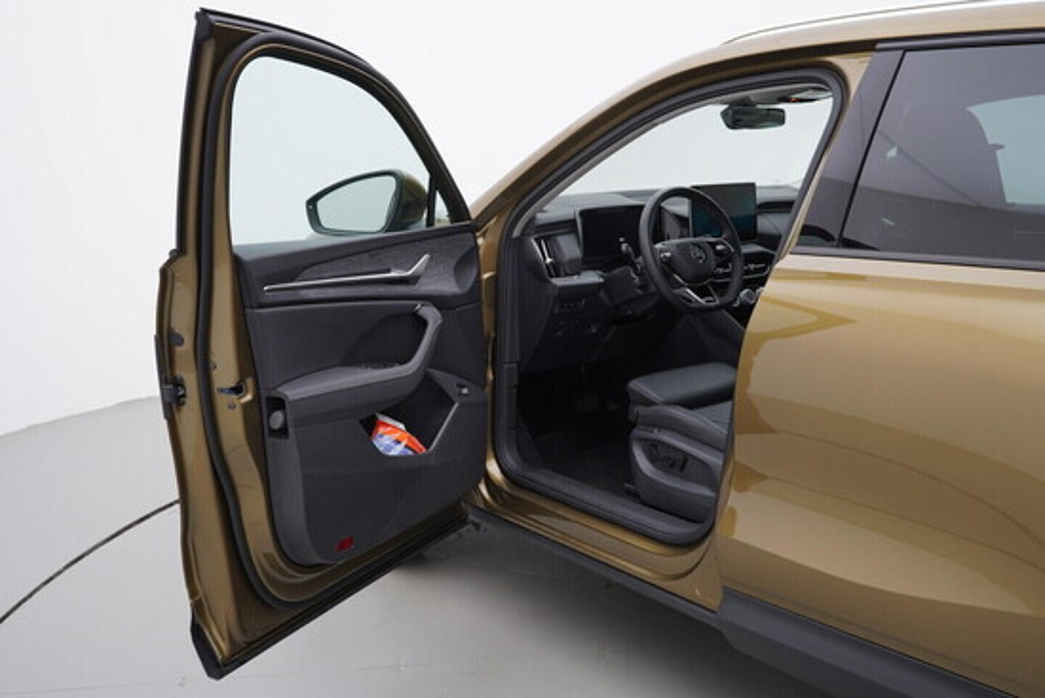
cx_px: 522
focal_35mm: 36
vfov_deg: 36.9
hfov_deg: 53.1
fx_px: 1045
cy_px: 349
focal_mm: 24
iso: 125
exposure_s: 1/60
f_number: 3.5
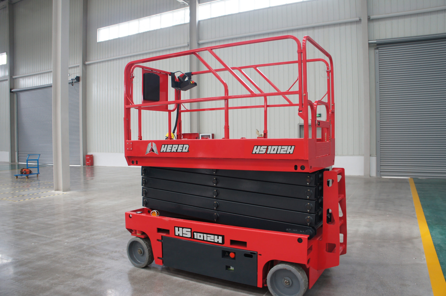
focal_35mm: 27
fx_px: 334
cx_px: 223
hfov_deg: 67.4
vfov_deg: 47.8
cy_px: 148
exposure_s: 1/160
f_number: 4
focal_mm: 18
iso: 400
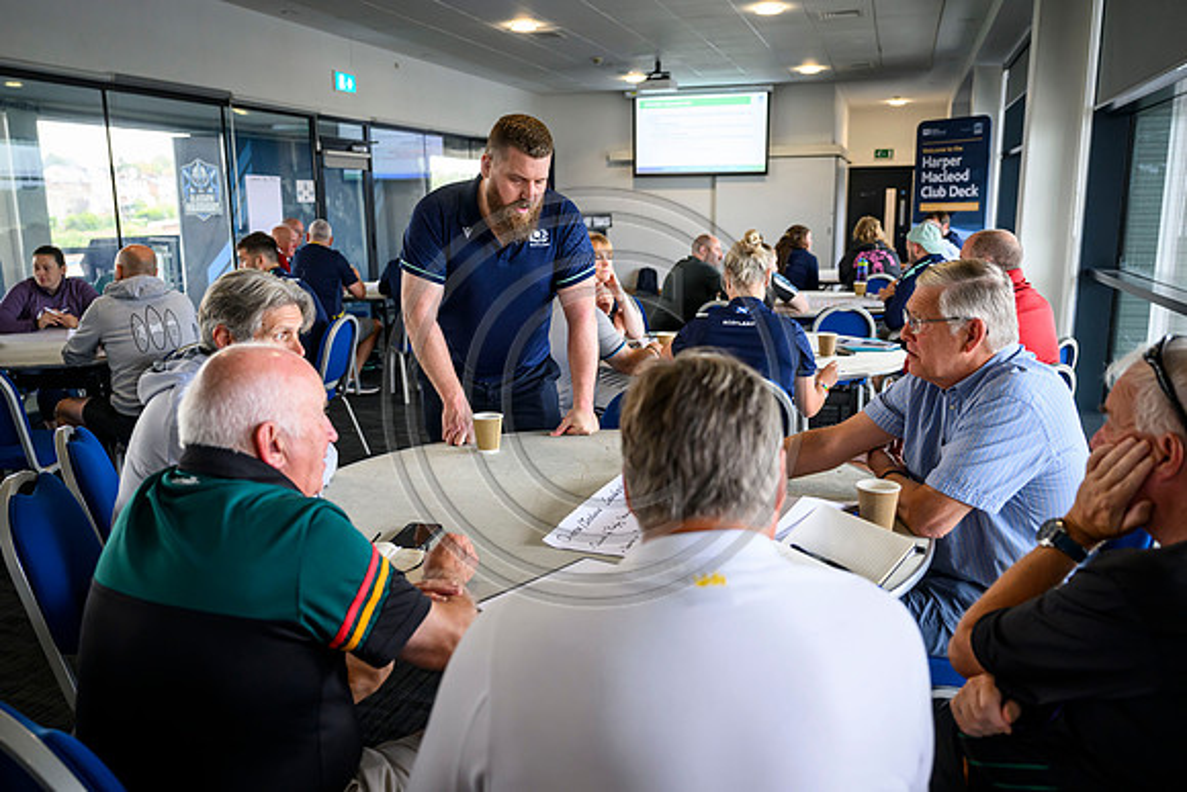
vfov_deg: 45.7
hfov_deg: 64.5
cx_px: 594
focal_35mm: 28
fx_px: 940
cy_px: 396
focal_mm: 28.5
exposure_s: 1/400
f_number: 3.2
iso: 1600
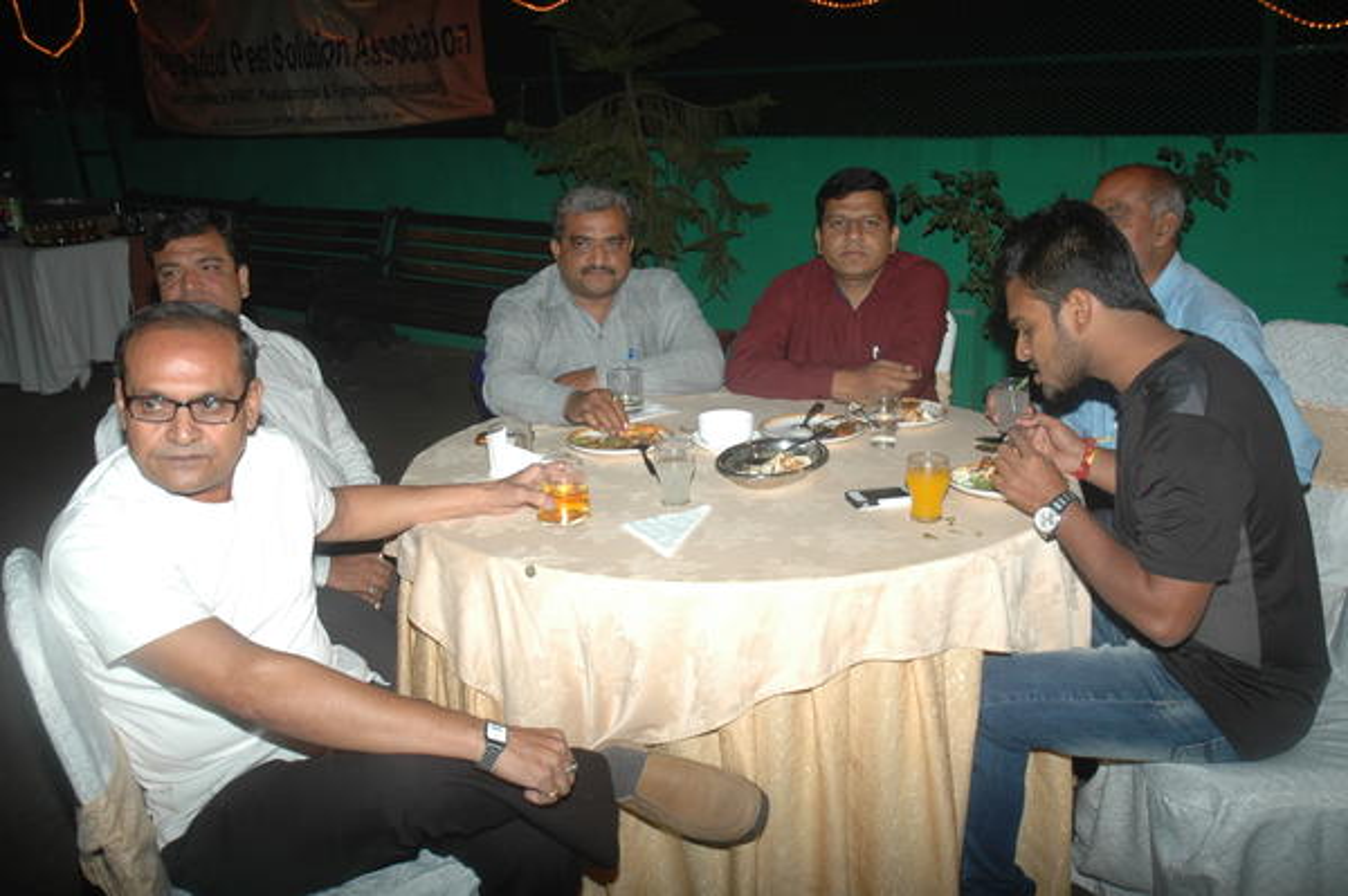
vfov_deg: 36.8
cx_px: 674
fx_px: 1347
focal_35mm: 36
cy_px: 448
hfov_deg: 53.2
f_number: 4.5
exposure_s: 1/60
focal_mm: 24
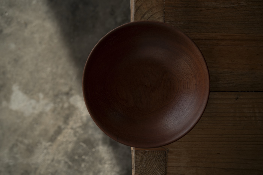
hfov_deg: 39.6
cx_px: 132
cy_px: 88
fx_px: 365
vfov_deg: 27.0
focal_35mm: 50
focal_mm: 50
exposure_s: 1/250
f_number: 5
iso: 100
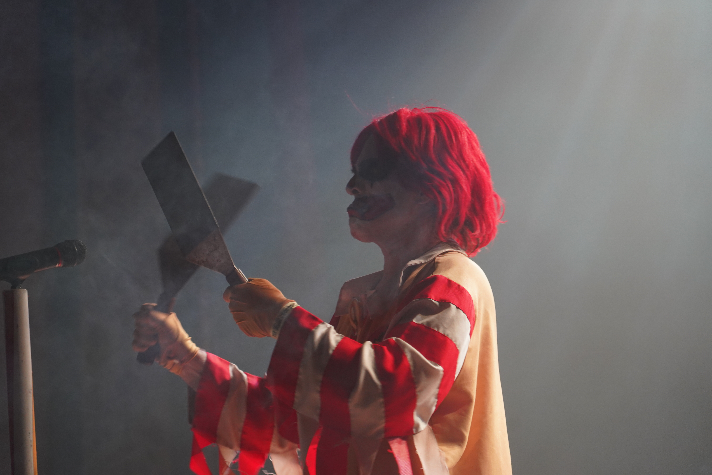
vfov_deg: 13.0
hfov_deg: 19.5
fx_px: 2077
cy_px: 238
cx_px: 356
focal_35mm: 105
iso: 1600
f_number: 4
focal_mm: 105
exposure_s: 1/160
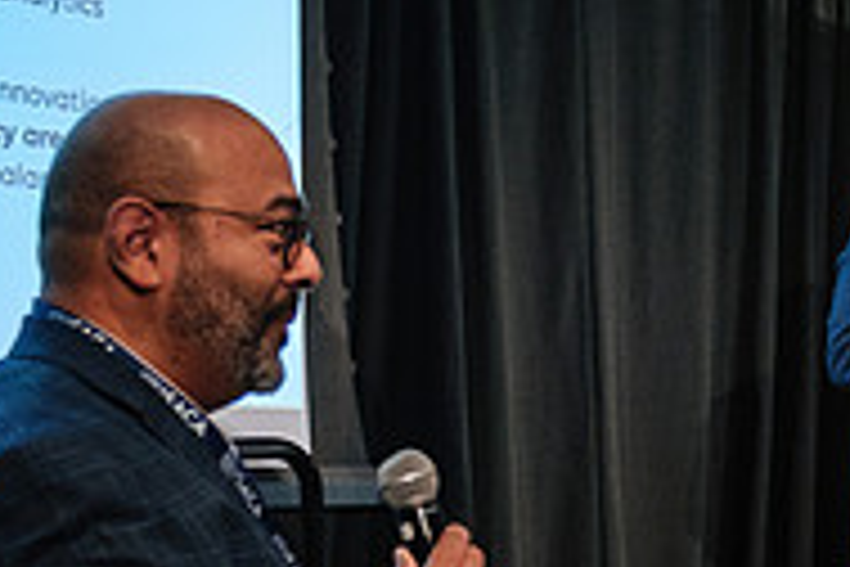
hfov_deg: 23.2
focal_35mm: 86
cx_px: 717
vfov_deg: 15.8
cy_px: 410
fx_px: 2030
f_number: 2.8
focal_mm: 16
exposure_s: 1/100
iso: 800
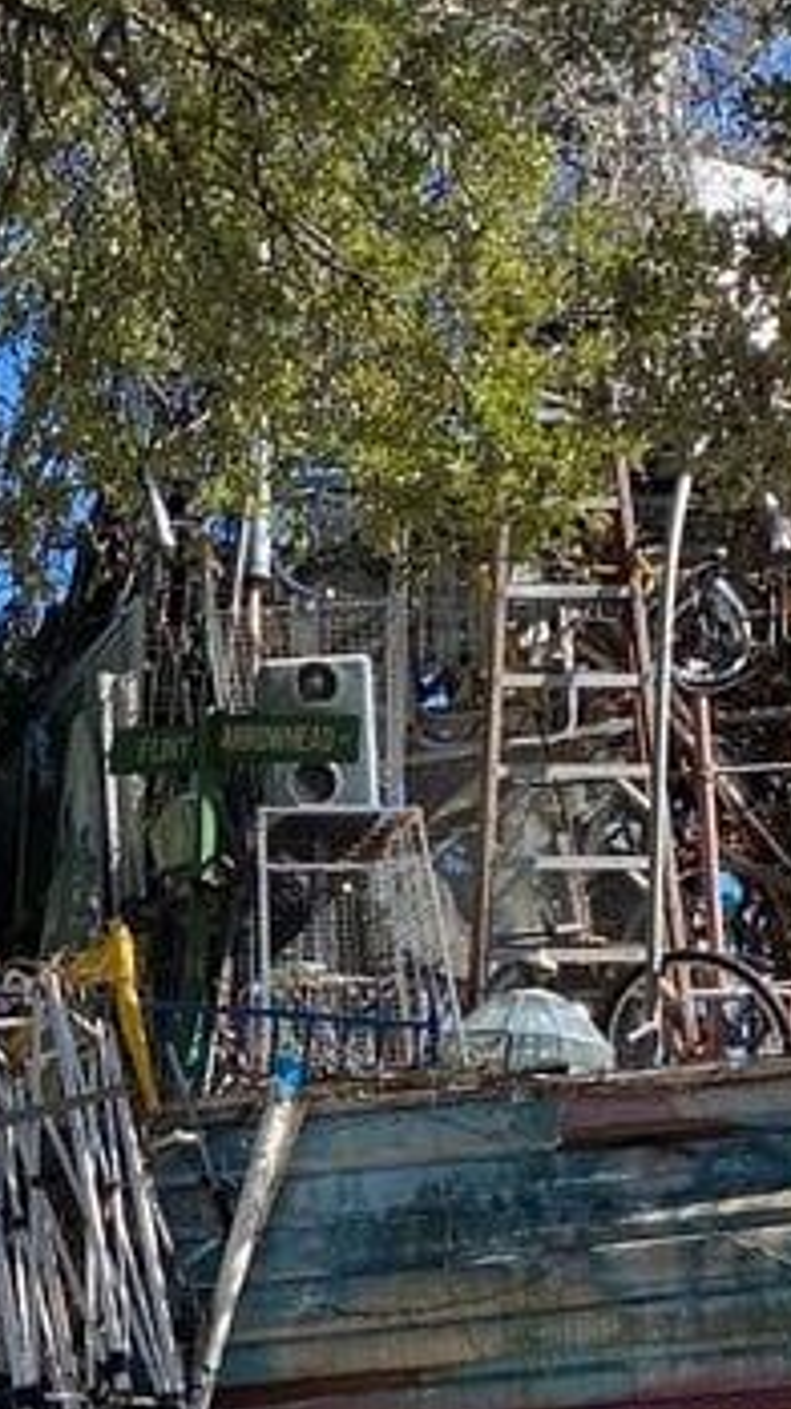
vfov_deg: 28.1
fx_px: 2725
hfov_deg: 15.8
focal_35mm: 73
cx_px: -178
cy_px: 1205
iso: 32
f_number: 1.8
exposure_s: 1/905
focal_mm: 4.25
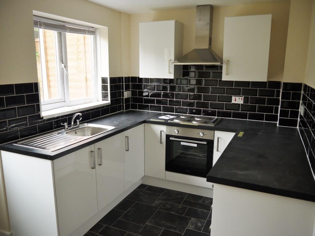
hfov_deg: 63.4
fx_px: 255
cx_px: 158
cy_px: 118
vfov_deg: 49.7
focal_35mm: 28
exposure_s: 1/80
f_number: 3.5
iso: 160
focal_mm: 14
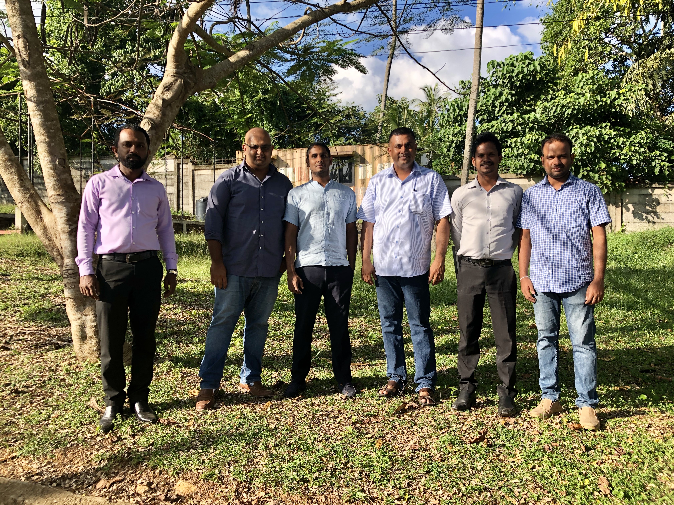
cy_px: 252
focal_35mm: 28
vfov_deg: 49.7
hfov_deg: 63.4
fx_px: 545
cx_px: 337
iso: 20
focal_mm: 3.99
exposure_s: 1/813
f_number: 1.8
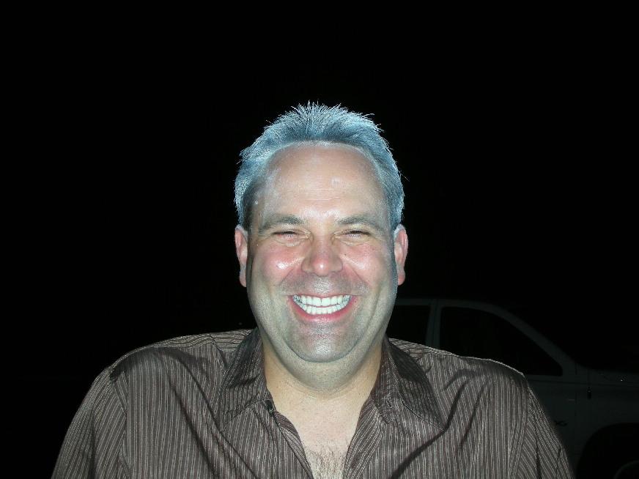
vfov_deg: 31.5
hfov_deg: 41.2
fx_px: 849
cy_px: 240
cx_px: 320
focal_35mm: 46
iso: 59
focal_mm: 7.7
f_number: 3.2
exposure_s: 1/60
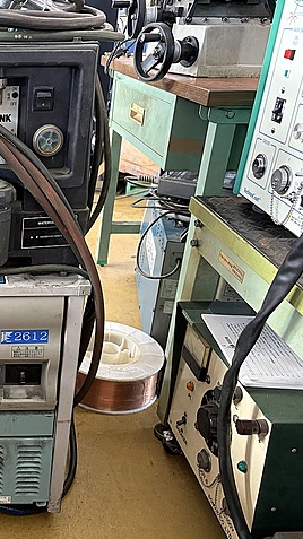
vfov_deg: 52.8
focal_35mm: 38
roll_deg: +0.1
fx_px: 543
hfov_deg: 28.1
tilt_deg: -23.4
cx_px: -40
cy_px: 269
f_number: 1.6
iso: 250
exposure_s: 1/60
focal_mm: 5.96
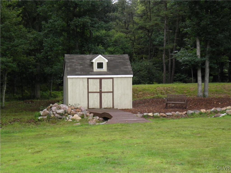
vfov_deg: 20.2
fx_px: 487
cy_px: 86
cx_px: 116
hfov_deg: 26.7
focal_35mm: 73
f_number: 3.9
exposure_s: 1/100
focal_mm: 13.2
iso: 320
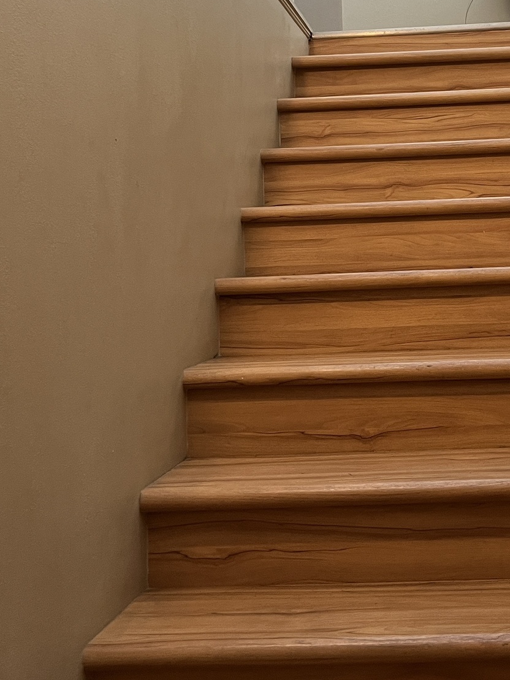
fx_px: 1061
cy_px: 170
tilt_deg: +4.8
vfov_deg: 34.8
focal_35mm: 54
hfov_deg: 26.4
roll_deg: +2.0
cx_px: 432
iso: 160
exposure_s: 1/60
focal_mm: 5.1
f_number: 1.6
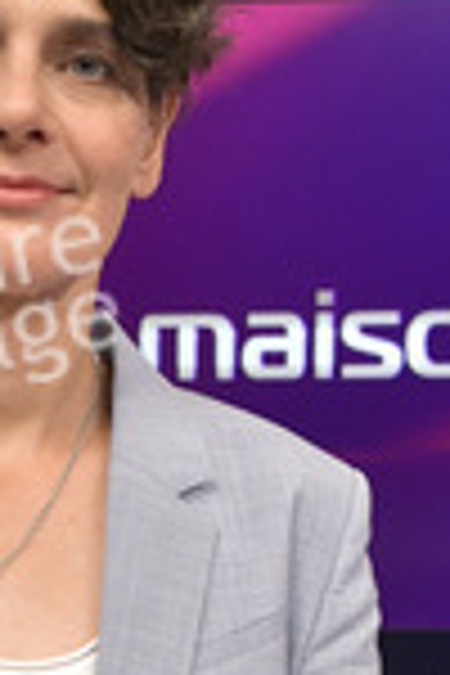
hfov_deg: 14.1
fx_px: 1800
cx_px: 18
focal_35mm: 96
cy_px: 549
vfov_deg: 21.0
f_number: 6.3
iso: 2500
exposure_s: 1/200
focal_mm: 36
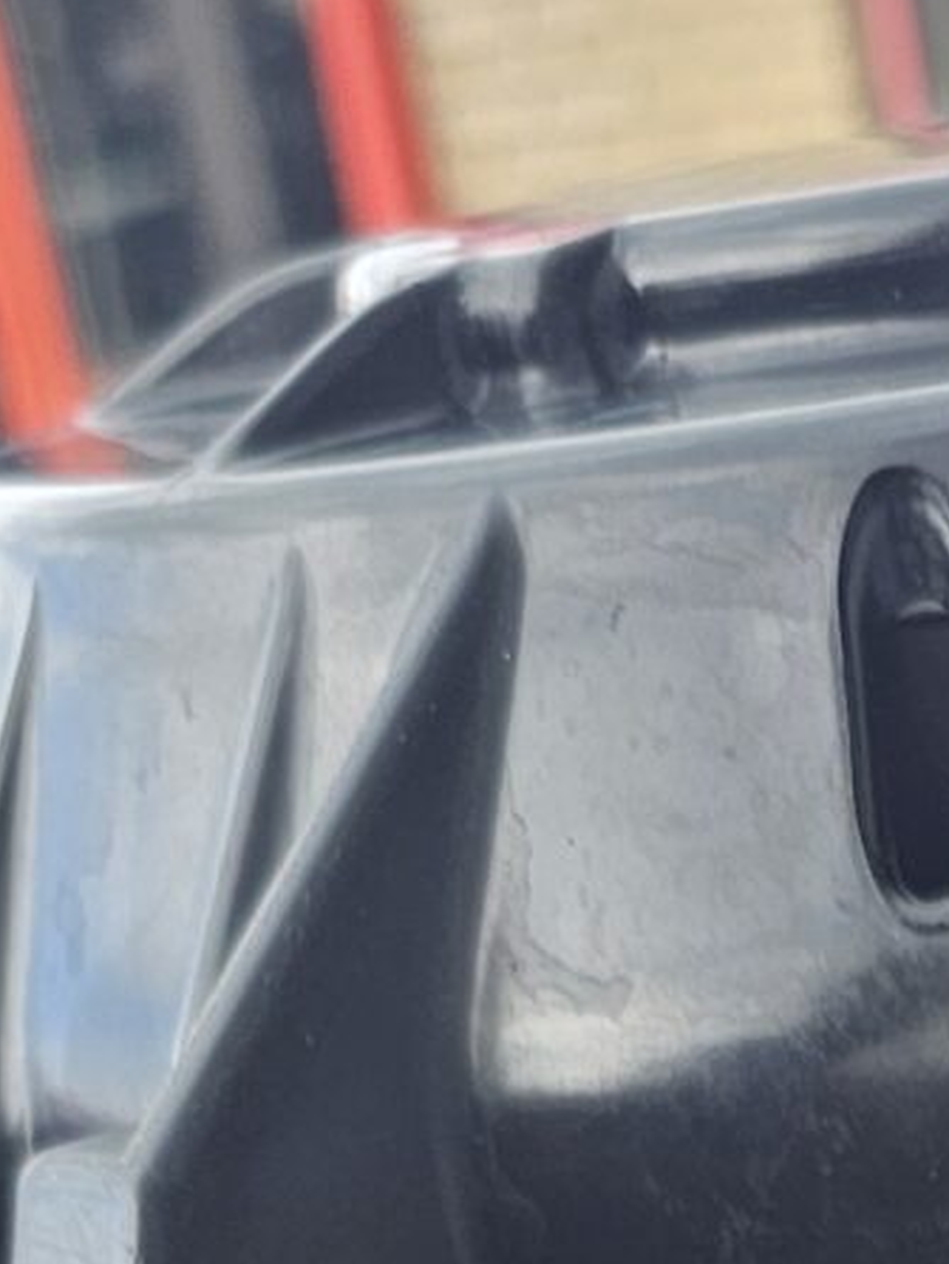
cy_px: 2650
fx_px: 4820
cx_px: 1802
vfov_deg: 12.8
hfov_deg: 10.5
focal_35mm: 132
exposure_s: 1/180
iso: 20
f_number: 1.7
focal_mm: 6.3
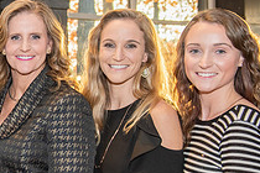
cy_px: 127
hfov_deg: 19.7
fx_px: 679
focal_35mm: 94
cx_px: -88
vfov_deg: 14.5
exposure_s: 1/250
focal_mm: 32
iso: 640
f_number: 4
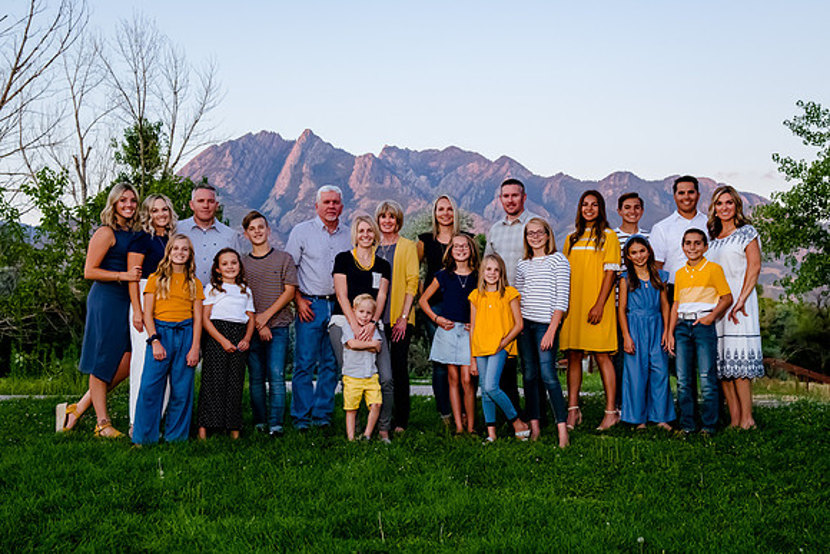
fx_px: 1356
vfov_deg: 23.1
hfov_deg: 34.0
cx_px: 408
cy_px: 256
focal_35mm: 59
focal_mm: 50
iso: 2500
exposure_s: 1/250
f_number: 7.1
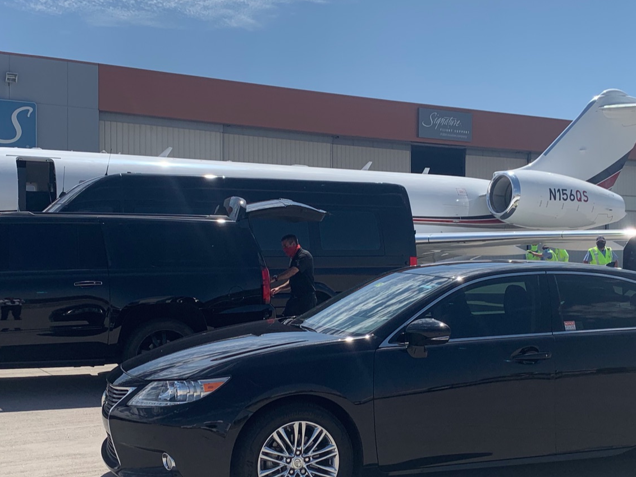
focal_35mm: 47
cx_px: 343
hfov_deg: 40.4
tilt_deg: +1.0
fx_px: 864
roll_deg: -0.8
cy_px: 270
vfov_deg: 30.8
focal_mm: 4.25
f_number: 1.8
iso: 25
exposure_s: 1/3650
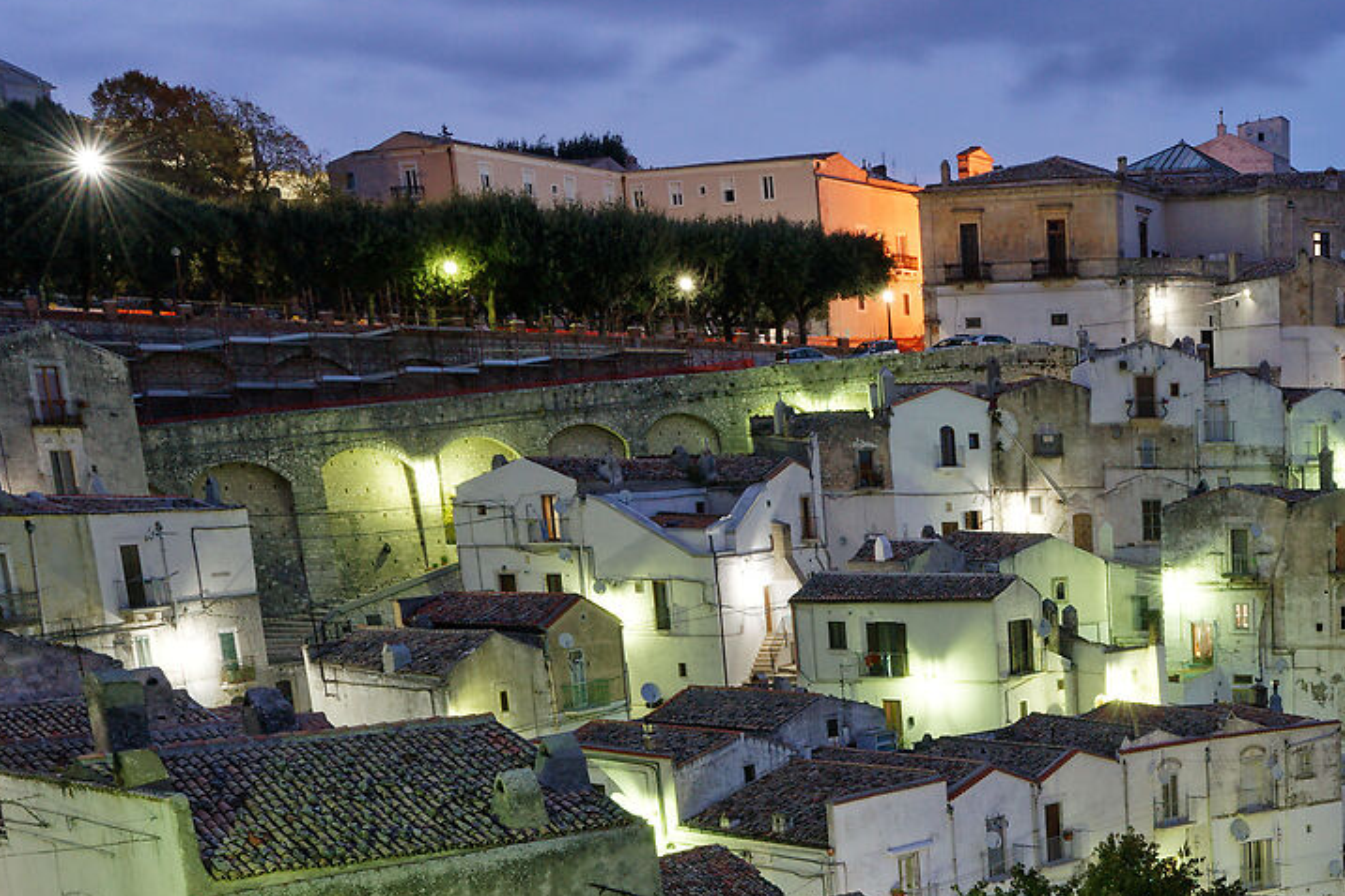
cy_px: 1085
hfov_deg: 32.3
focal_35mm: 57
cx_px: 1345
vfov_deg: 21.9
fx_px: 2129
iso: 100
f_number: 8
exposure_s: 5
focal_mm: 17
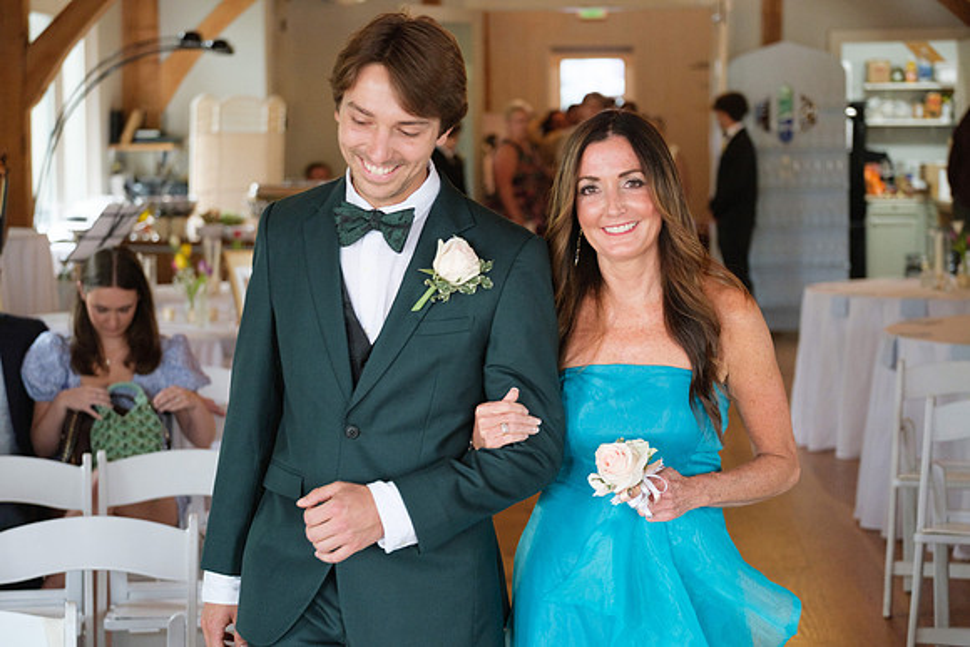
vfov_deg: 17.5
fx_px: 2102
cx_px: 485
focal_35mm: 78
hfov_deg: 26.0
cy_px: 324
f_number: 2.8
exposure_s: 1/125
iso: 800
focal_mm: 52
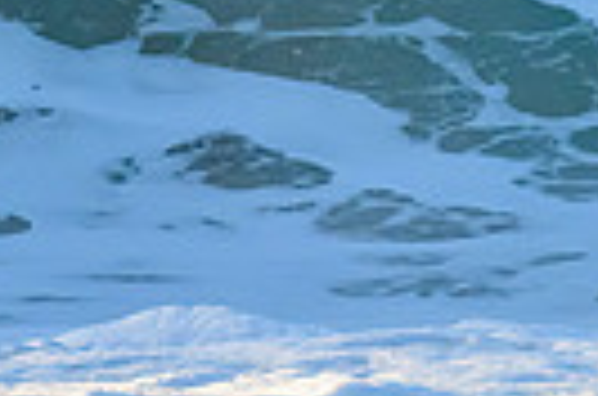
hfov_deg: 0.6
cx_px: 274
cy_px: -245
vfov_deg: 0.4
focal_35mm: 3500
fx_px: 58000
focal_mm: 800
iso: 4000
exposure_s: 1/1600
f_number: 11
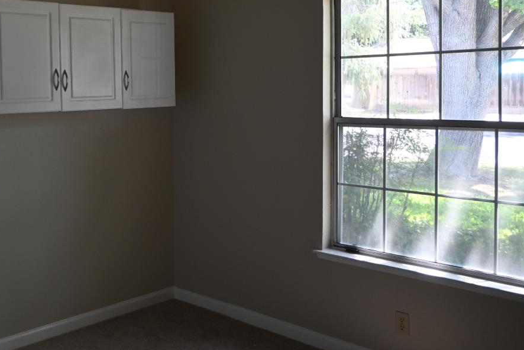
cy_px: 111
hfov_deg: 42.1
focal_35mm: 44
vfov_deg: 30.0
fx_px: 647
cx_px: 103
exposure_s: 1/125
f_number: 3.5
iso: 450
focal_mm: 17.5
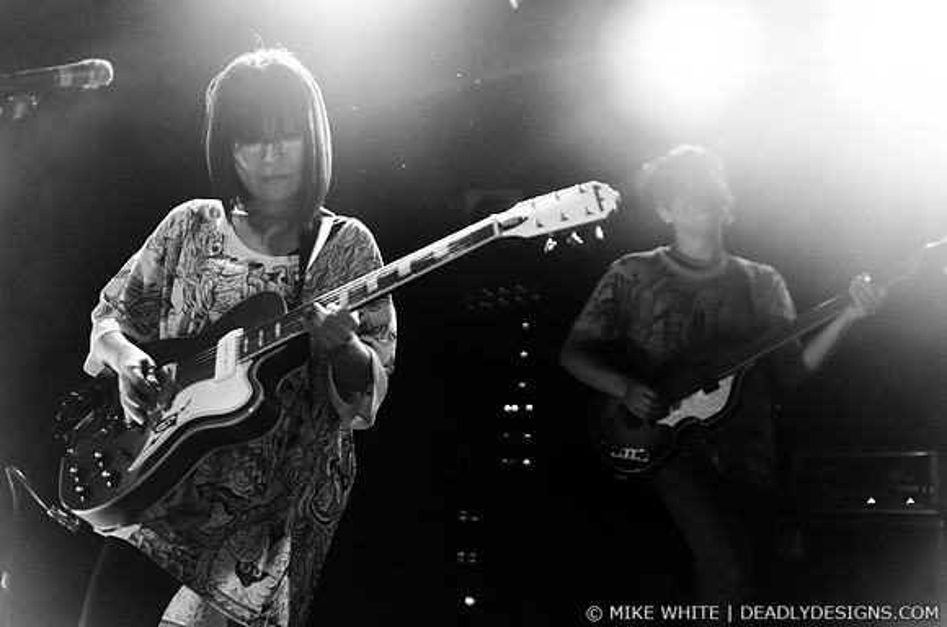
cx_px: 474
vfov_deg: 29.7
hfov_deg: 43.7
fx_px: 1181
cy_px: 314
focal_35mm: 45
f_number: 1.6
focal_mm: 30
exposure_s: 1/200
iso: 1250
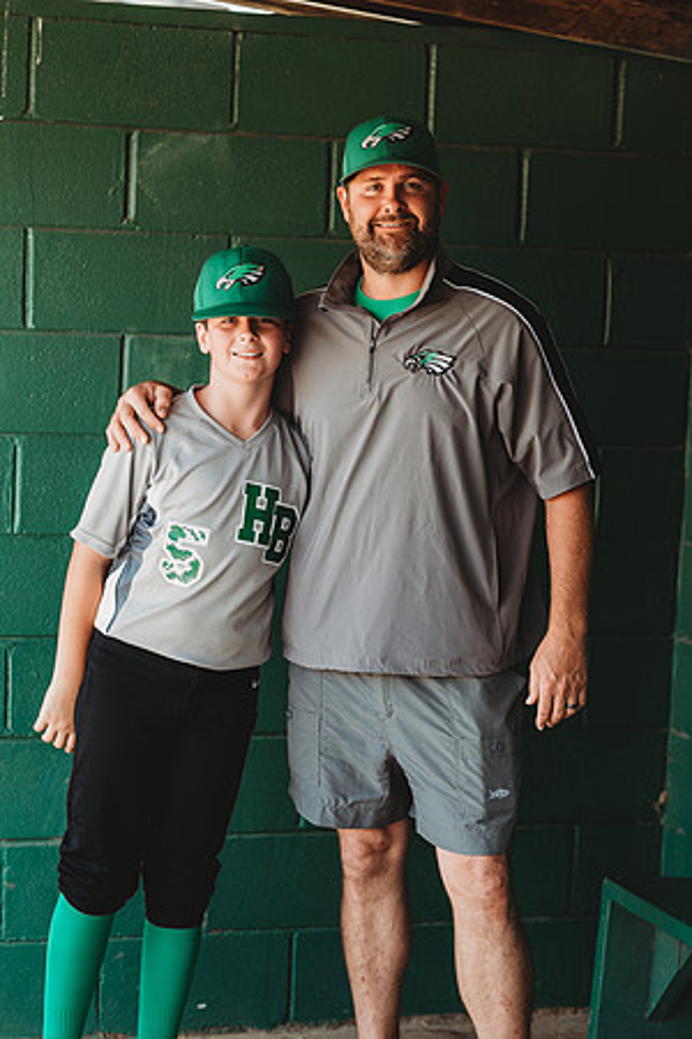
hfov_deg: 16.1
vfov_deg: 23.9
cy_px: 520
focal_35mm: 85
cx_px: 346
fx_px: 2451
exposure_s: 1/250
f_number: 2.8
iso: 200
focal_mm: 85
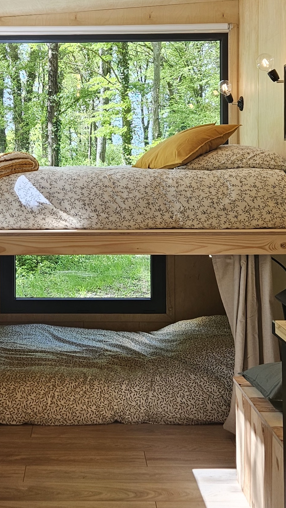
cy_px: 171
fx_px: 809
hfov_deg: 19.9
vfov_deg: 34.6
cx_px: 61
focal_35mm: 60
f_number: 1.8
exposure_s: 1/180
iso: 40
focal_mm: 5.4
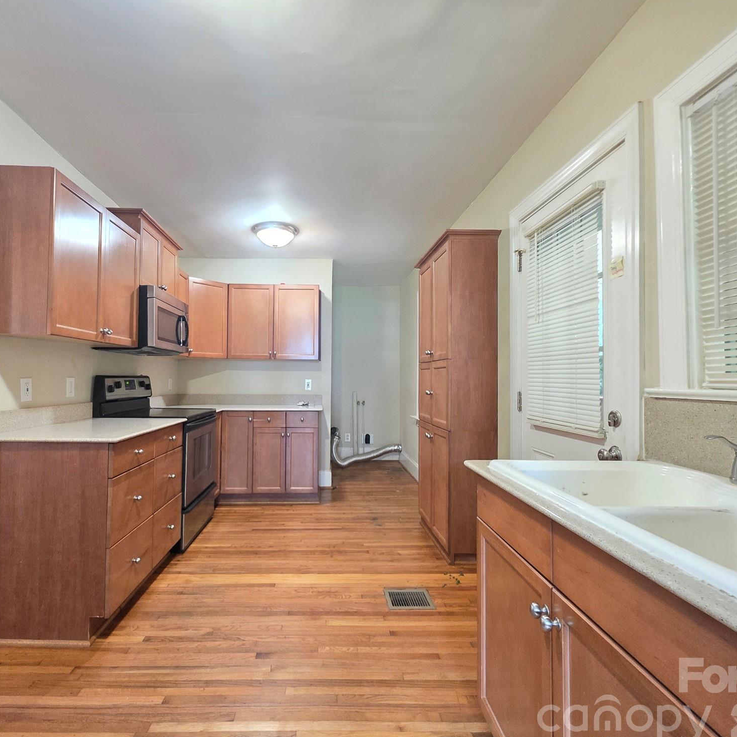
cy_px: 371
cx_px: 326
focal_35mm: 16
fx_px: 385
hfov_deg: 87.1
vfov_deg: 87.4
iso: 1000
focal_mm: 2.2
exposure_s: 1/60
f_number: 1.9
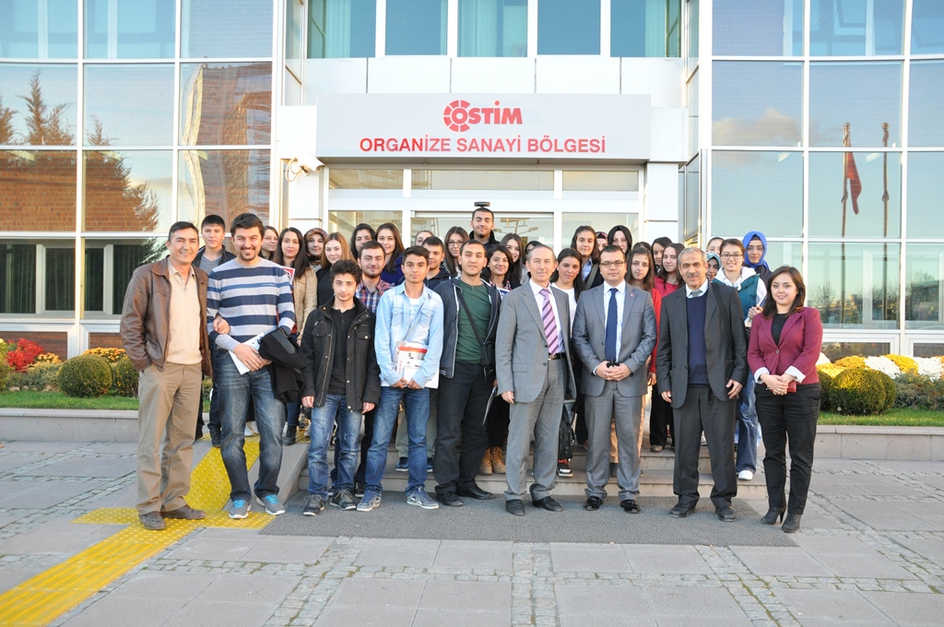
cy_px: 314
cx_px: 472
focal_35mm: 33
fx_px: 864
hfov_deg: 57.3
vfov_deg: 39.9
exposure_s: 1/125
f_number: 5.6
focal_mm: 22
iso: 800
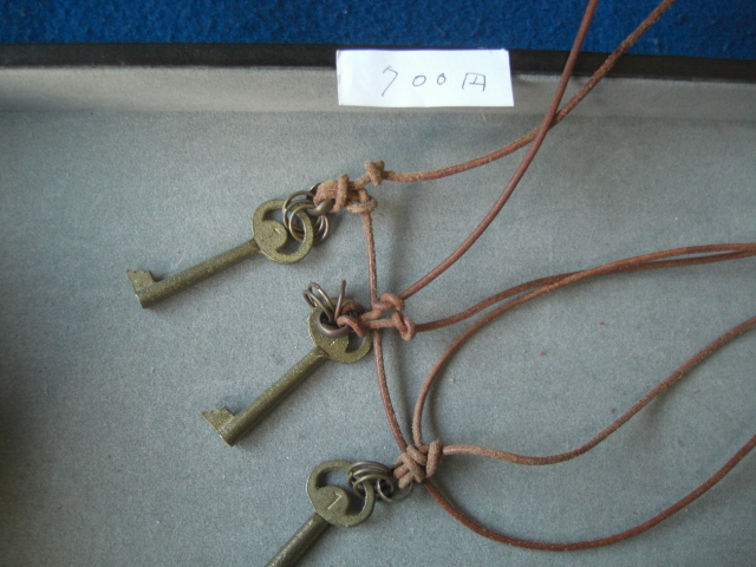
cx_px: 378
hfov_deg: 49.0
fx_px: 830
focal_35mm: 38
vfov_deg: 37.7
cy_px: 284
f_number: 2.8
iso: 400
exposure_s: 1/60
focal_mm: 7.9
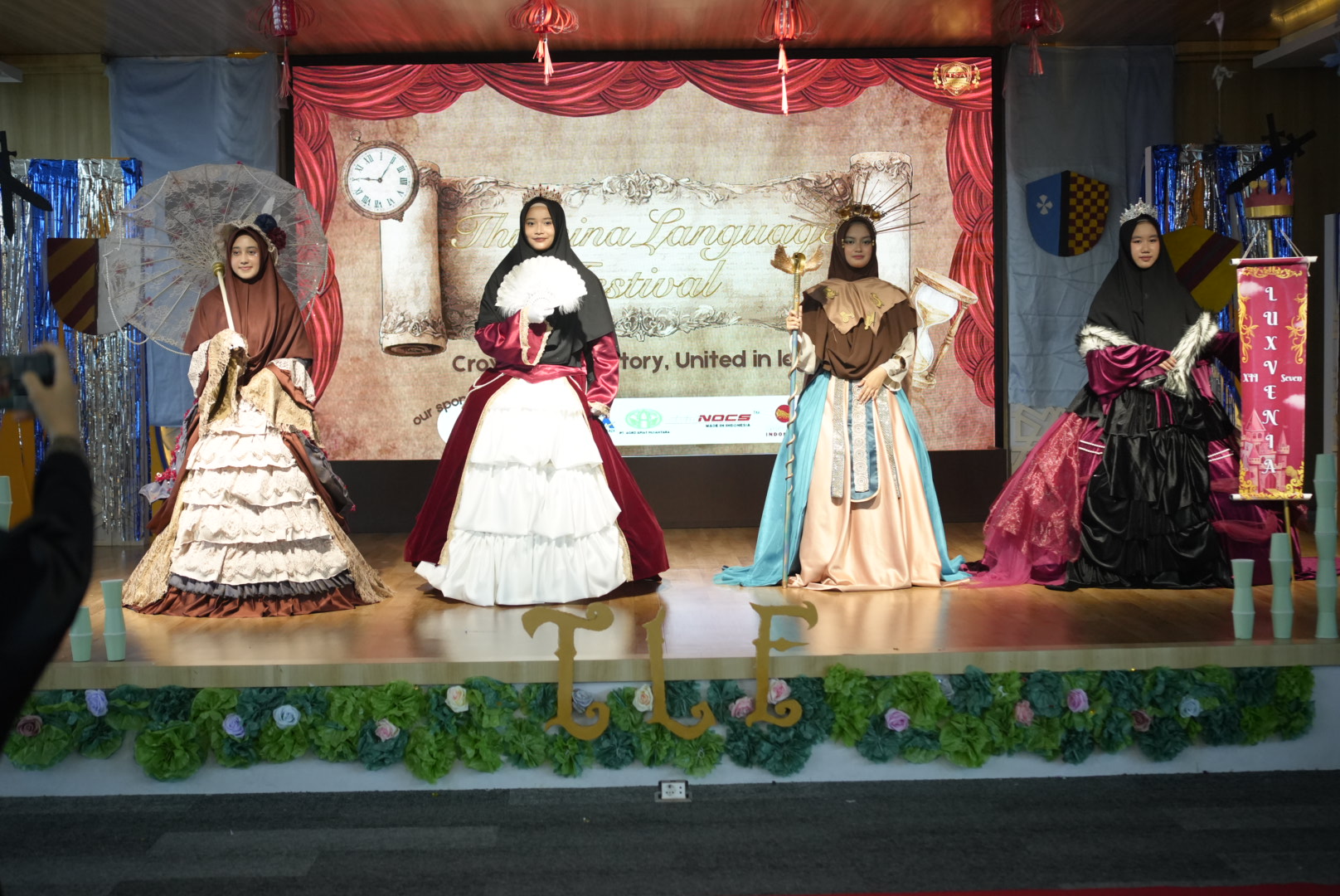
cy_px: 448
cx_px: 670
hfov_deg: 39.6
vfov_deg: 27.0
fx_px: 1862
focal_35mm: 50
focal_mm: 50
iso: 3200
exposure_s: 1/640
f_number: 2.8
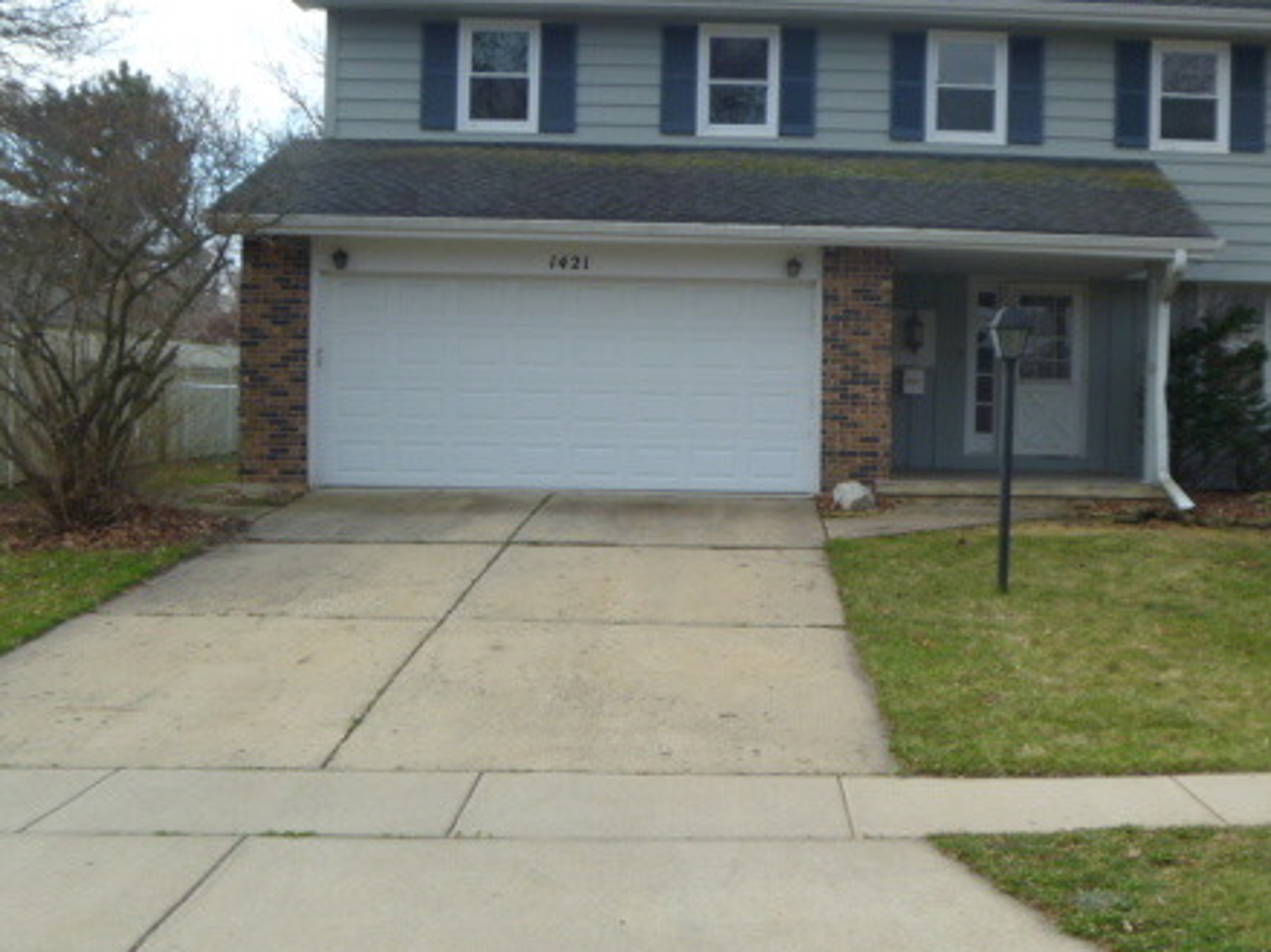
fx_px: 1872
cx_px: 880
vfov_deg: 28.5
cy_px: 431
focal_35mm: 51
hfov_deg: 37.0
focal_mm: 6.3
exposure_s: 1/125
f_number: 3.5
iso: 80
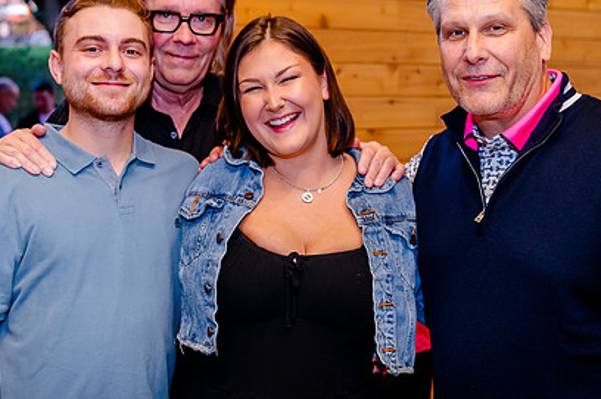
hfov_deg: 31.4
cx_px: 284
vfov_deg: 21.1
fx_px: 1067
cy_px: 152
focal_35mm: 64
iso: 1600
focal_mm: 45
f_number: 3.5
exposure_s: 1/160
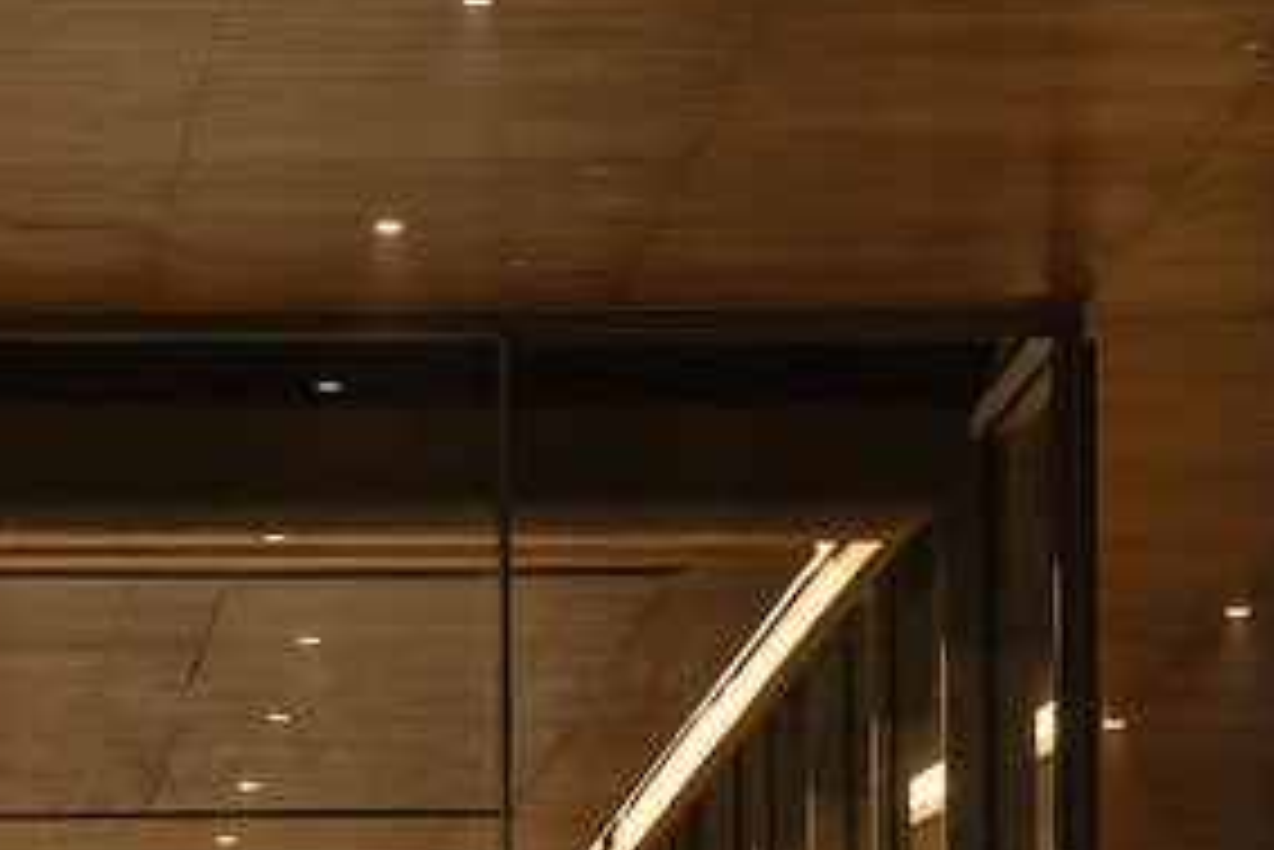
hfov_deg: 8.0
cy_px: 1286
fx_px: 8993
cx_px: -401
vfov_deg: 5.4
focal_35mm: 254
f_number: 10
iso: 100
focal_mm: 36
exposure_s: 2.5
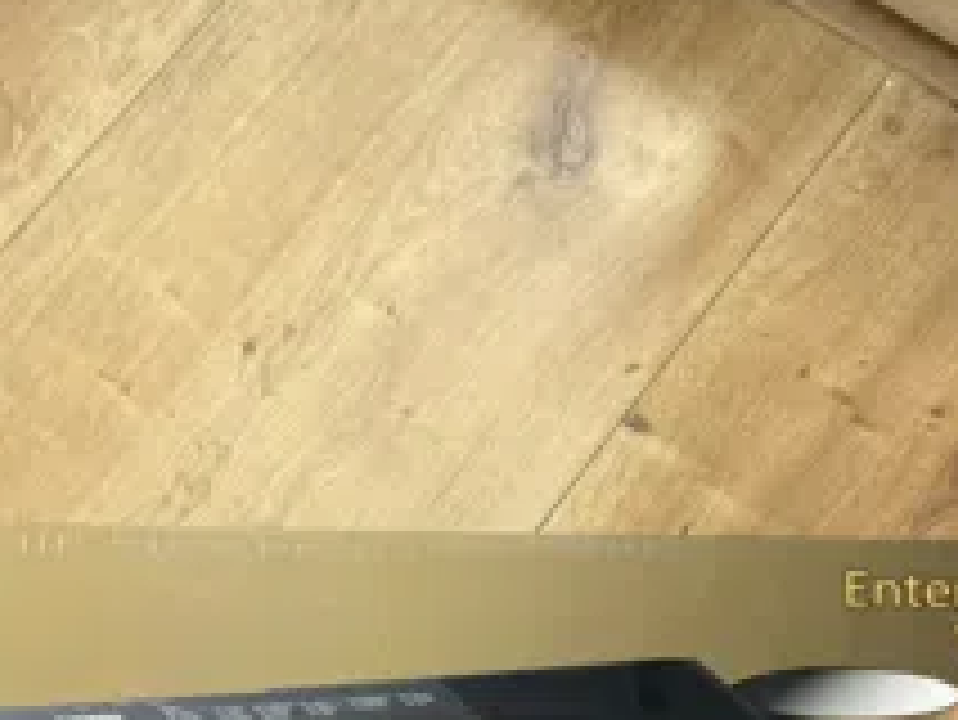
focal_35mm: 72
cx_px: 301
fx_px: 1994
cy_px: 1030
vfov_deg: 18.5
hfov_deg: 26.8
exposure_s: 1/50
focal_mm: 6.76
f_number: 1.78
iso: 200
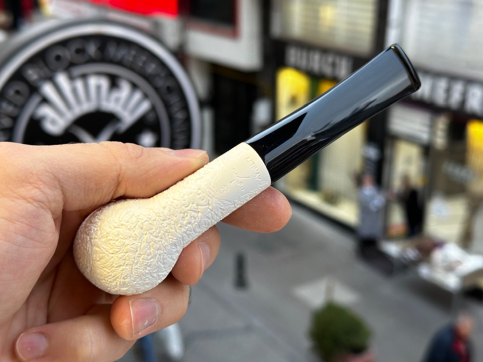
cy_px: 181
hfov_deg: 39.7
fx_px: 670
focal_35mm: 48
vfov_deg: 30.3
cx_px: 242
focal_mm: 6.86
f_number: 1.78
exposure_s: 1/50
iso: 100
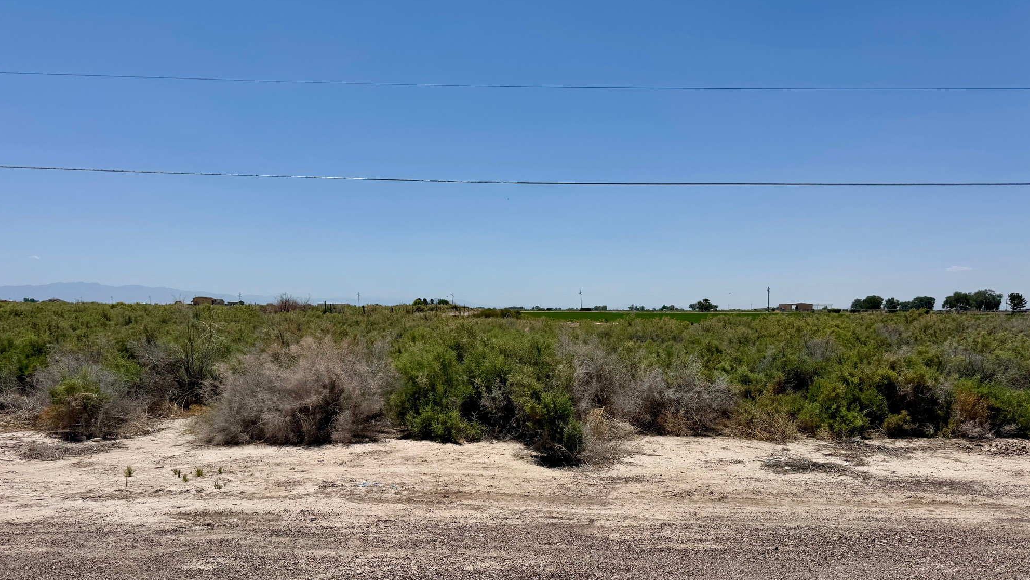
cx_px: 513
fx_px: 737
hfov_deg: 69.9
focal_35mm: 27
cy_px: 387
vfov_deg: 42.3
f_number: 1.78
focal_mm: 6.76
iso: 80
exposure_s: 1/10417
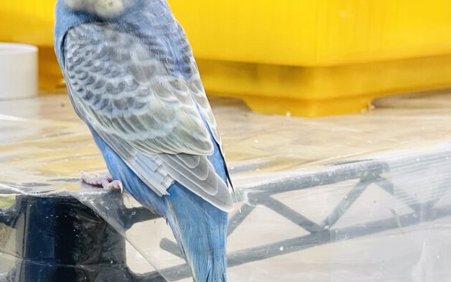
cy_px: 187
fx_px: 1303
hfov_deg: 19.6
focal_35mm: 106
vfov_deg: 12.3
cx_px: 166
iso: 80
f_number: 2
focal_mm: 6
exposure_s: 1/99
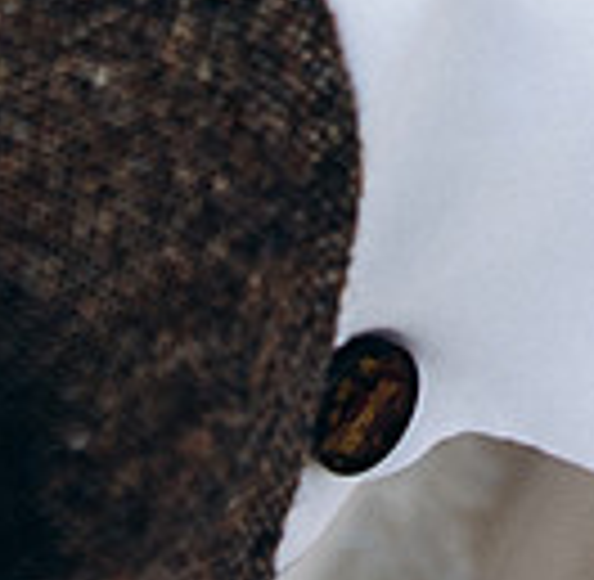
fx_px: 5087
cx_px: 859
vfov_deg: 6.4
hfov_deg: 6.6
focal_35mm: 265
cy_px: -523
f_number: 2.8
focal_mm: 24
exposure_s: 1/100
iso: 125
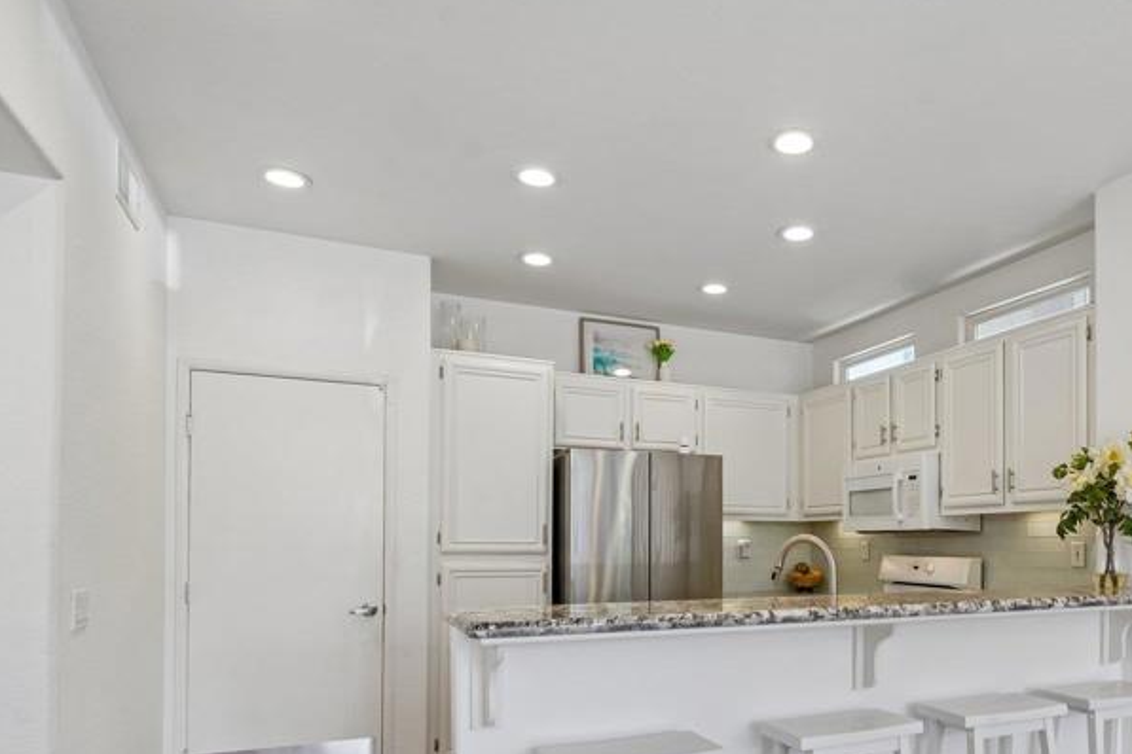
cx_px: 753
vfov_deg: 51.6
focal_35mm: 24
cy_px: 530
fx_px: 755
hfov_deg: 71.6
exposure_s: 1/30
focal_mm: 14
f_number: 8
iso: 250
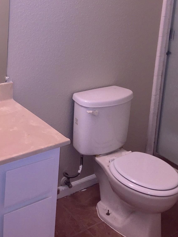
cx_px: 58
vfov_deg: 35.6
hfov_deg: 28.4
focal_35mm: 51
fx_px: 350
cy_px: 30
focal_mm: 4.15
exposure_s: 1/30
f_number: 2.2
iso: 32
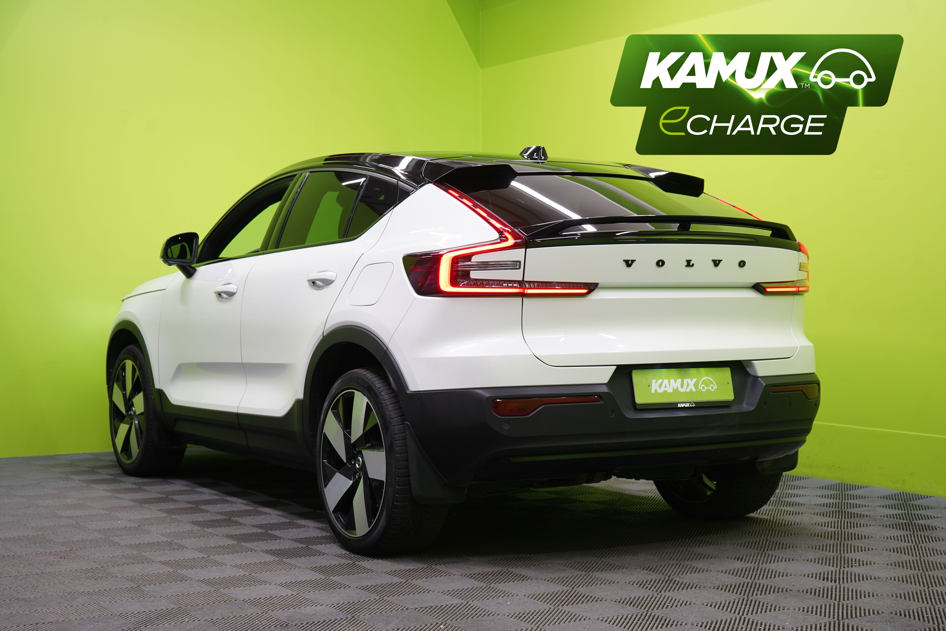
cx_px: 473
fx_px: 1419
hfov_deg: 36.9
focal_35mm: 54
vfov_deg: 25.1
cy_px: 316
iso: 400
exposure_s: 1/30
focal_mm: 54
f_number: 5
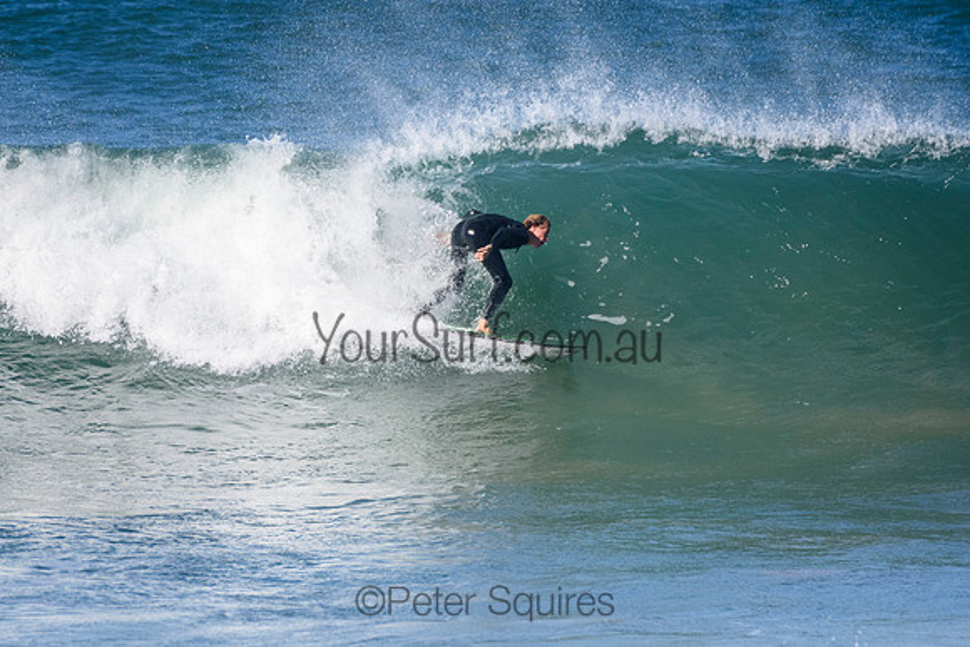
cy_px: 324
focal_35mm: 750
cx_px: 485
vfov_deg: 1.8
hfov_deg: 2.7
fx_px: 20215
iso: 720
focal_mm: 500
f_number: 5.6
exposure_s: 1/4000
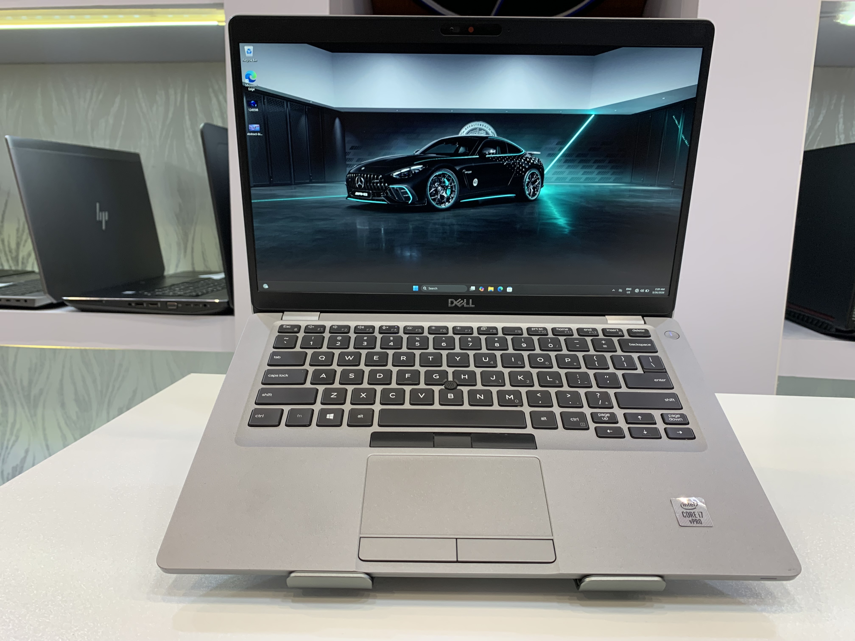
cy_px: 320
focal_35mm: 26
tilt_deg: -10.2
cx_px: 428
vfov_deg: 53.1
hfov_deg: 67.3
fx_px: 642
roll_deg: -1.4
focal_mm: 4.25
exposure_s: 1/100
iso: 80
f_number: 1.8
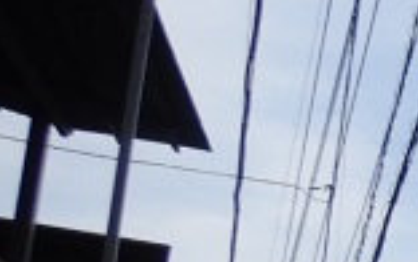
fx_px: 1392
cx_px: 908
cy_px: 404
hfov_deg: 13.7
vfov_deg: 10.4
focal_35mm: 122
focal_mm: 4.3
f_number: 2.8
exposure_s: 1/1500
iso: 125
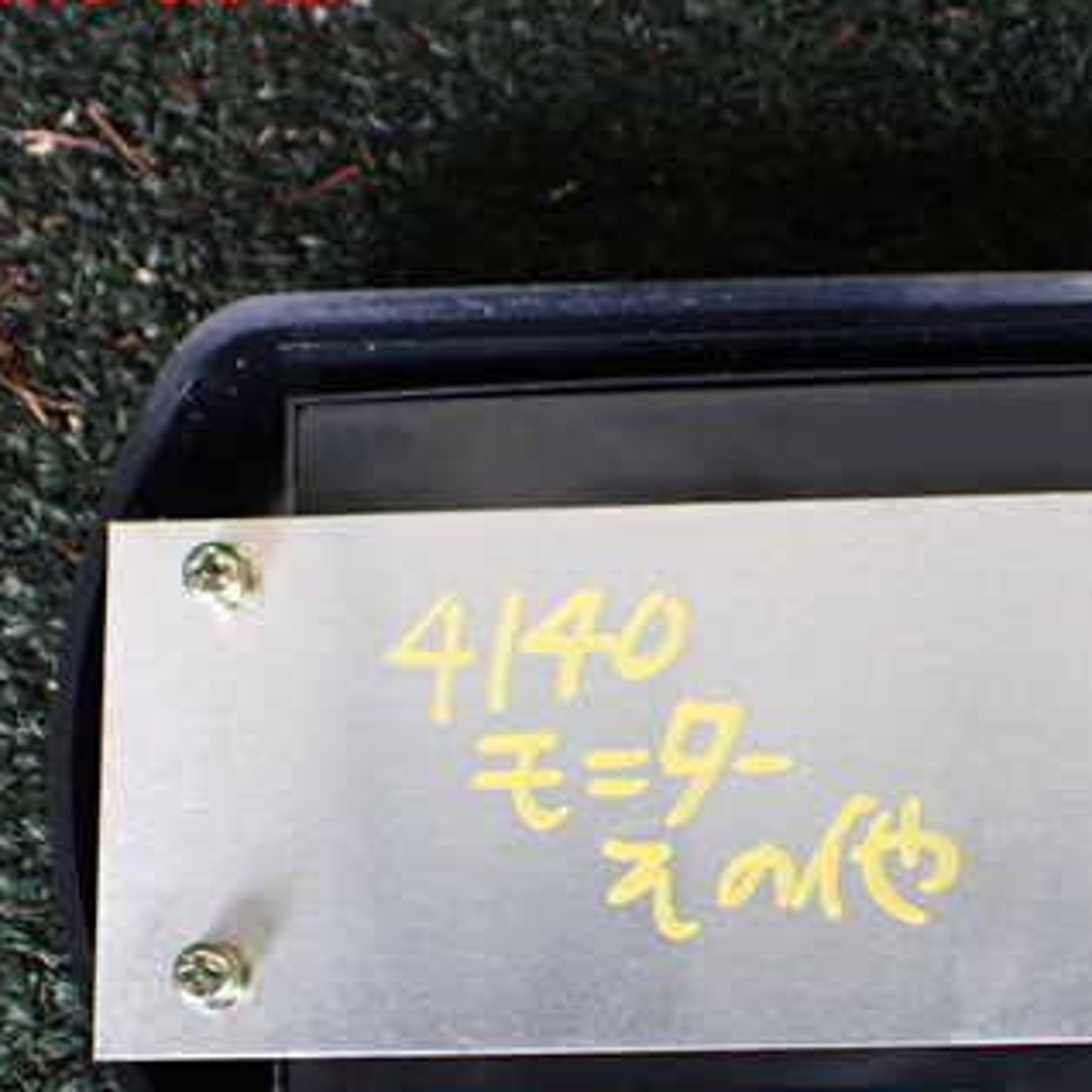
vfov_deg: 33.8
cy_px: 711
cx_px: 745
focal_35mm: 50
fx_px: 1785
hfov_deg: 33.7
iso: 500
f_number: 2.3
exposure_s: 1/125
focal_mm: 5.4
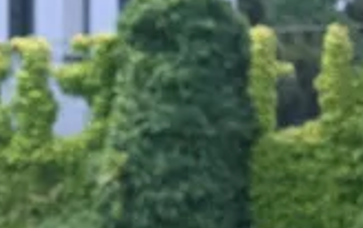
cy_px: 408
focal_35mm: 406
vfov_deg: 3.2
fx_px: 4022
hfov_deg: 5.1
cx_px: -104
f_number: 2.8
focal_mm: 86
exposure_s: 1/800
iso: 3200
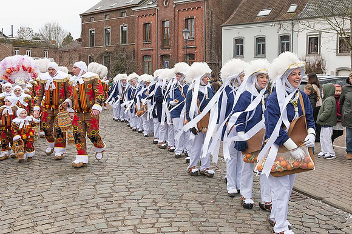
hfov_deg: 50.2
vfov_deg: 34.7
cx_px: 210
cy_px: 94
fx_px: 373
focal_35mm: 38
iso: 800
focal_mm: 32
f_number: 8
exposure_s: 1/640
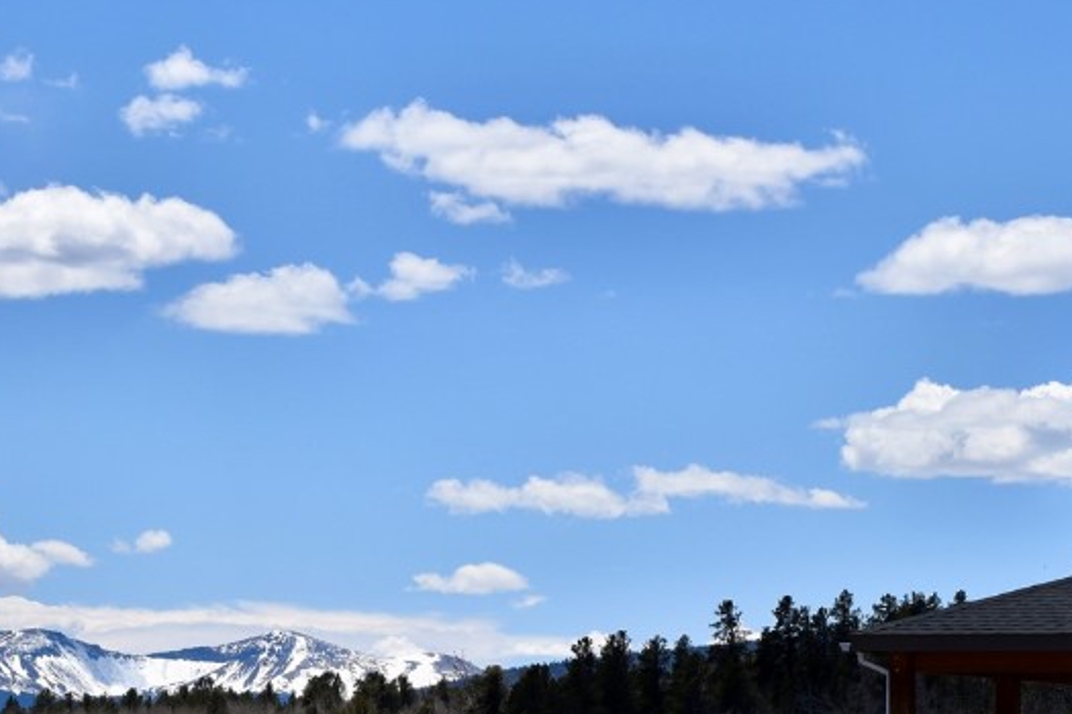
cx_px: 300
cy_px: 610
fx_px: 4705
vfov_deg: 8.7
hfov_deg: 13.0
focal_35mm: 158
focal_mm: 48
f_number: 11
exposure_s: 1/500
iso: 200
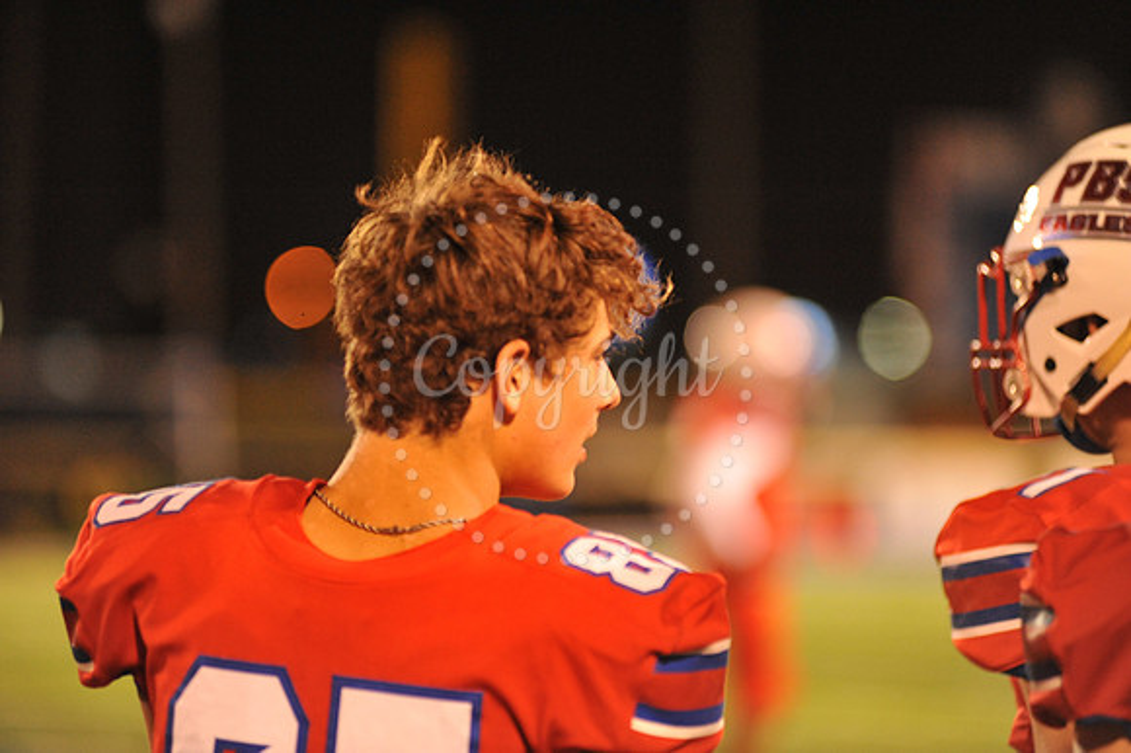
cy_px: 376
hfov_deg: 10.3
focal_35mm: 200
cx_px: 566
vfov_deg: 6.9
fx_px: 6280
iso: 3200
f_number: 2.8
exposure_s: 1/200
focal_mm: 200
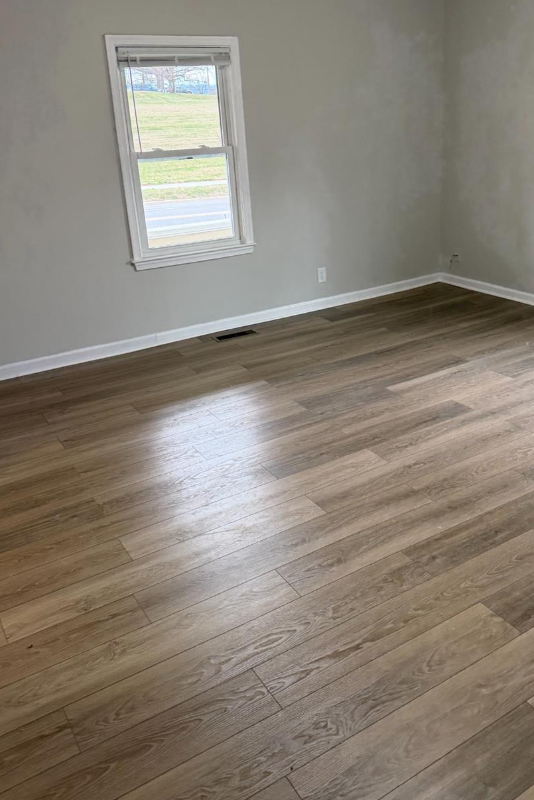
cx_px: 318
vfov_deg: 60.0
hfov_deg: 42.2
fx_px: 689
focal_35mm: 31
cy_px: 341
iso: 400
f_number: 1.78
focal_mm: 6.76
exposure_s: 1/120
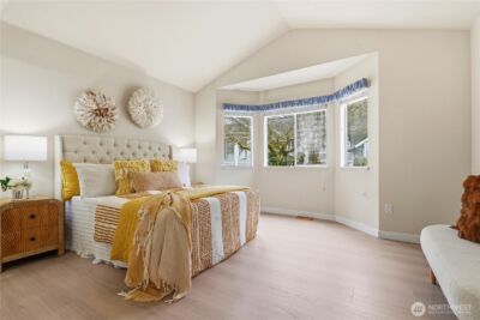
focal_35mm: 16
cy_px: 160
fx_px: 213
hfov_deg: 96.7
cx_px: 240
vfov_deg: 73.8
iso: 100
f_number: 11
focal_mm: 16
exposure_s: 1/15
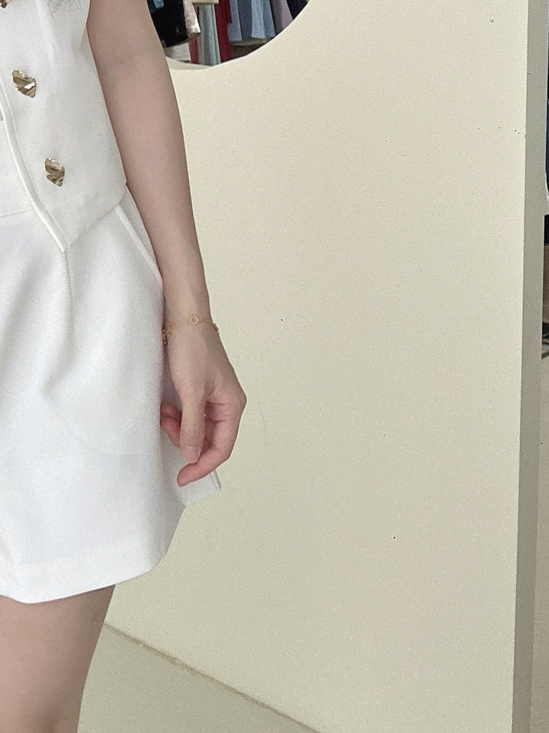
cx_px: -68
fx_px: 1100
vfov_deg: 35.0
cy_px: 90
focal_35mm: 52
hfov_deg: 25.8
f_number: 1.9
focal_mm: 2.69
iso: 80
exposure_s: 1/63
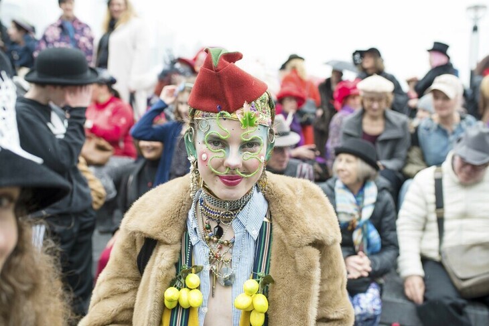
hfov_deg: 54.4
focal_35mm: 35
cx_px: 244
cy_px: 163
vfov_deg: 37.9
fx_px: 475
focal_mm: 35
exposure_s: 1/500
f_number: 3.5
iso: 400
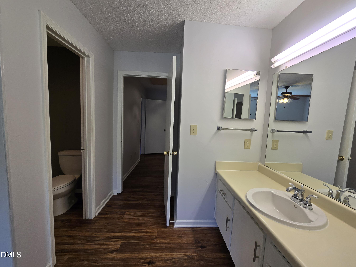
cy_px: 134
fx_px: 134
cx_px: 178
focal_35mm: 13
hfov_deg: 106.2
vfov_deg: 89.9
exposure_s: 1/120
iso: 80
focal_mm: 2.2
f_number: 2.2
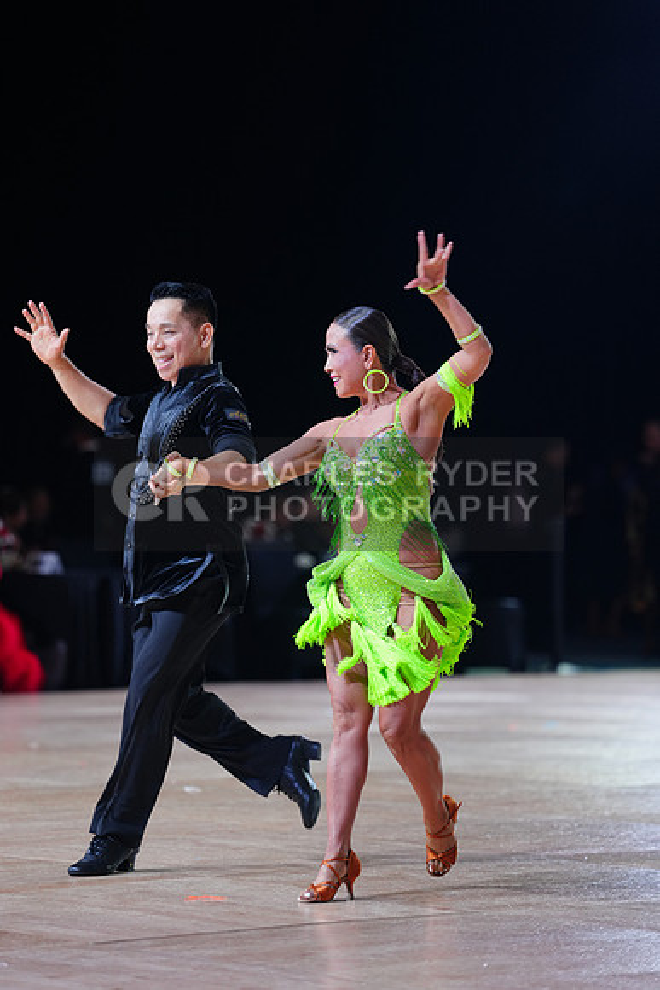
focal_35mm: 142
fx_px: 3902
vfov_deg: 14.4
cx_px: 330
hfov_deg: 9.7
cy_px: 495
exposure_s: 1/500
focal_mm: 142
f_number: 2.8
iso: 800
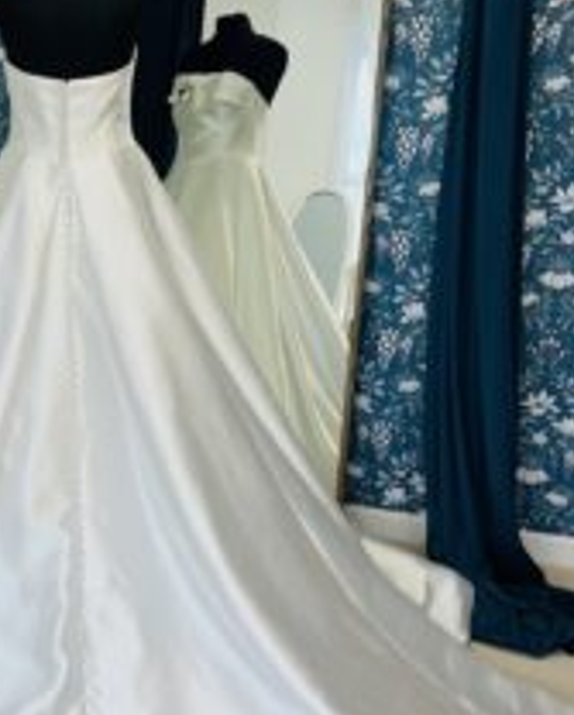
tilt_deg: -17.7
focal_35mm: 52
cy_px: 407
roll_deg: +0.8
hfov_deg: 28.4
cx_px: 86
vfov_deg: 35.9
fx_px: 1102
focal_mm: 5.1
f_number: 1.6
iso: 40
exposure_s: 1/180
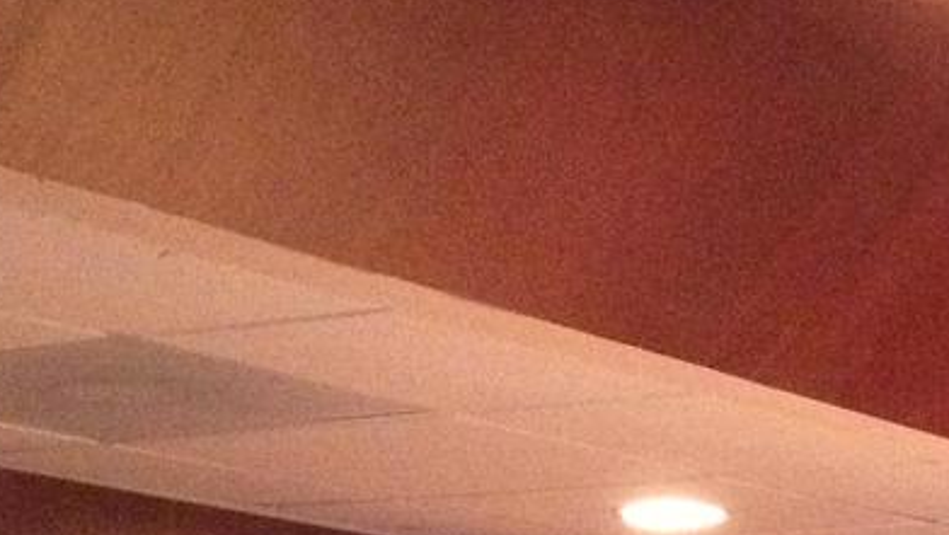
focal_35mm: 140
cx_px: 1629
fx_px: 3525
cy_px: 1060
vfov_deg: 8.3
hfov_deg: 13.9
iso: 800
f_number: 2.4
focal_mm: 4.28
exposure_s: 1/16
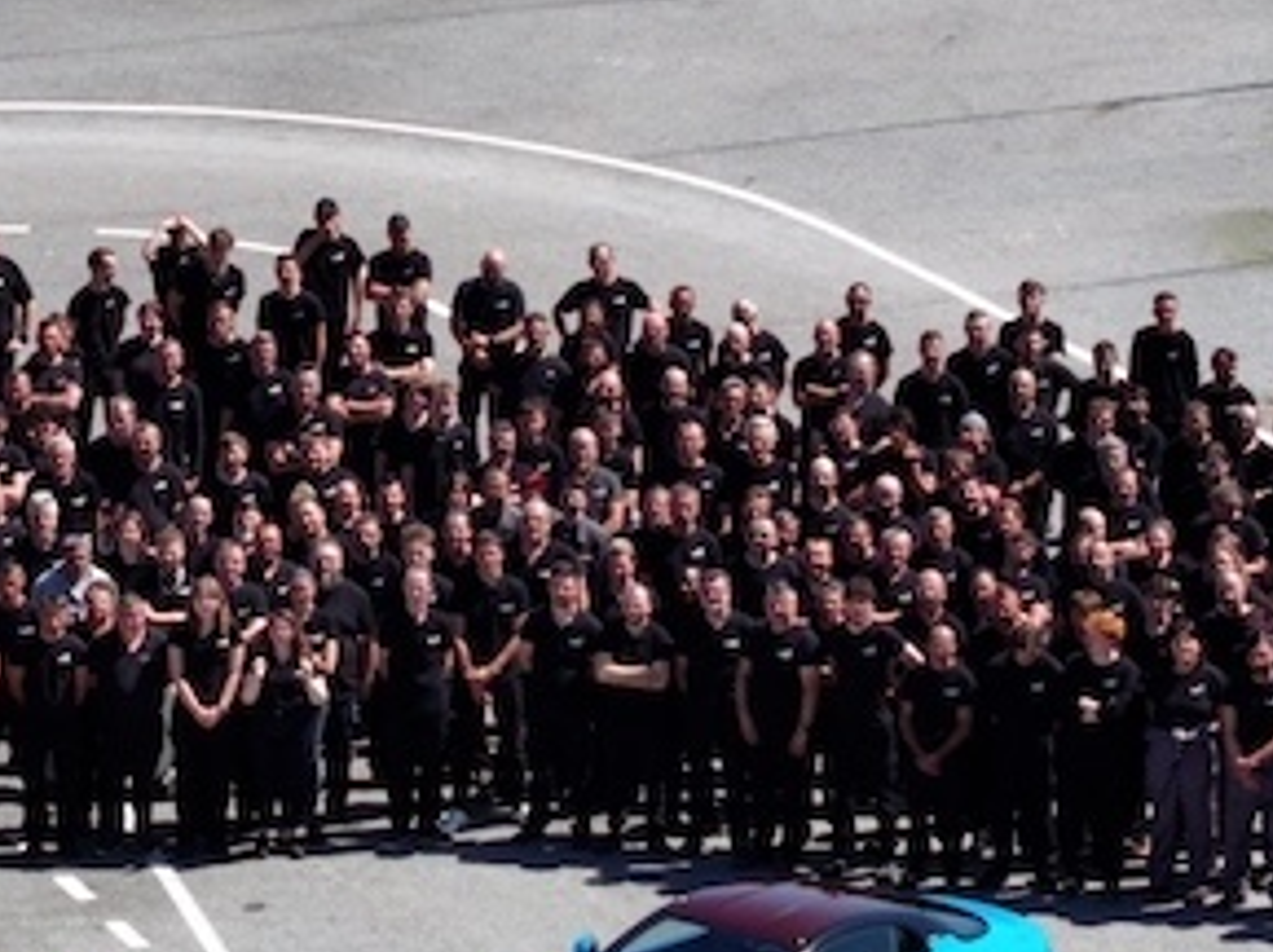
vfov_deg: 5.1
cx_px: 18
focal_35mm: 291
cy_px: 44
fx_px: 10688
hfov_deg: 6.8
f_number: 2.8
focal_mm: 19.35
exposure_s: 1/1250
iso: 100
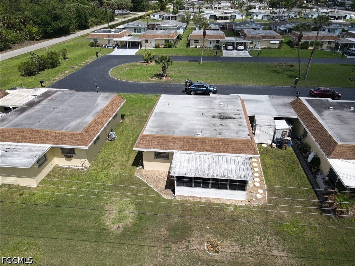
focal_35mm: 24
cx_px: 178
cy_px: 133
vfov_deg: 56.8
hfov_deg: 71.6
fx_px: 246
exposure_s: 1/1000
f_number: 2.8
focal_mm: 4.5
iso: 110
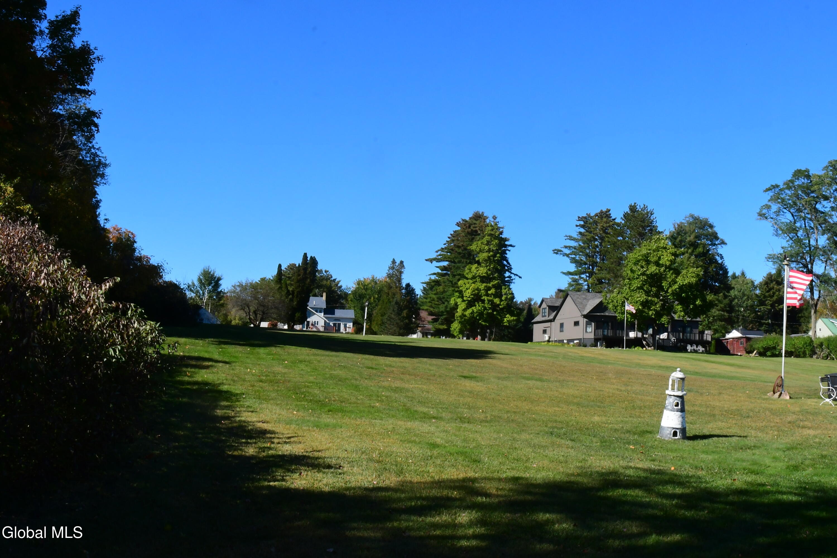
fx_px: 837
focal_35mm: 36
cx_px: 418
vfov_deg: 36.9
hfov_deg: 53.1
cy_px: 279
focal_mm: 18
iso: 800
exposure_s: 1/200
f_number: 22
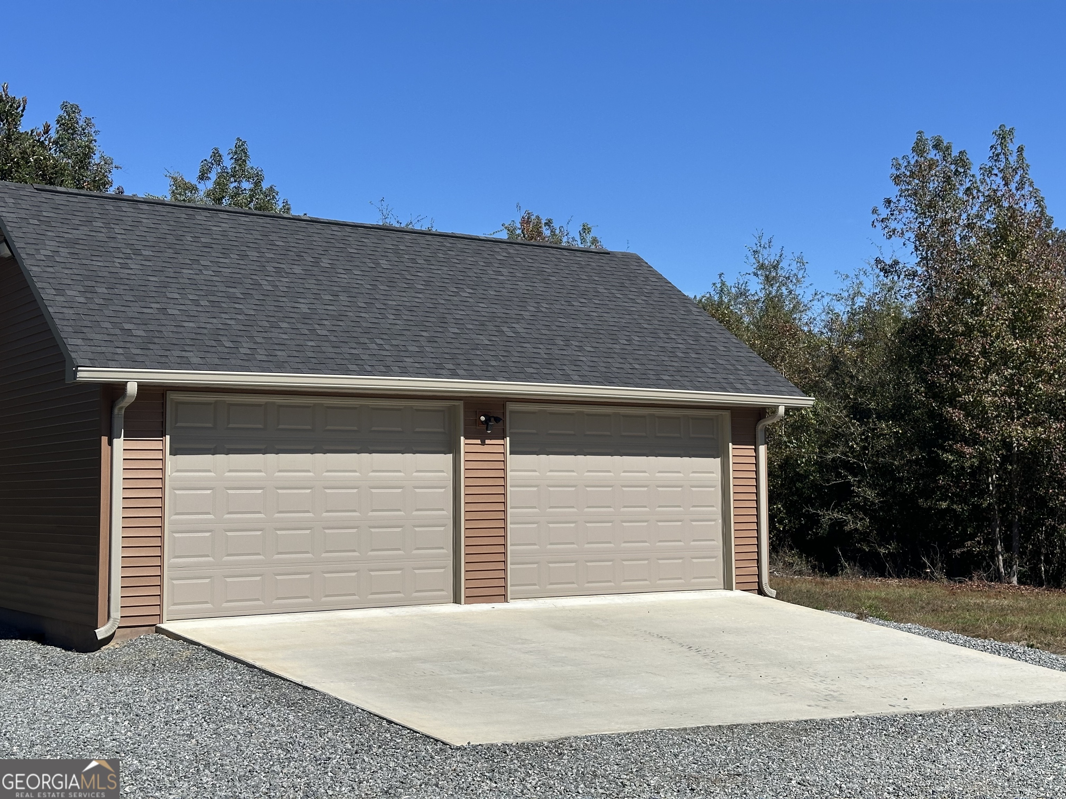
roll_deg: +0.4
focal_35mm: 48
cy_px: 400
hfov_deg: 39.7
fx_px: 1478
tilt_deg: +3.6
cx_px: 533
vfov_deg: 30.3
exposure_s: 1/5882
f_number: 1.78
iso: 64
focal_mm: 6.86
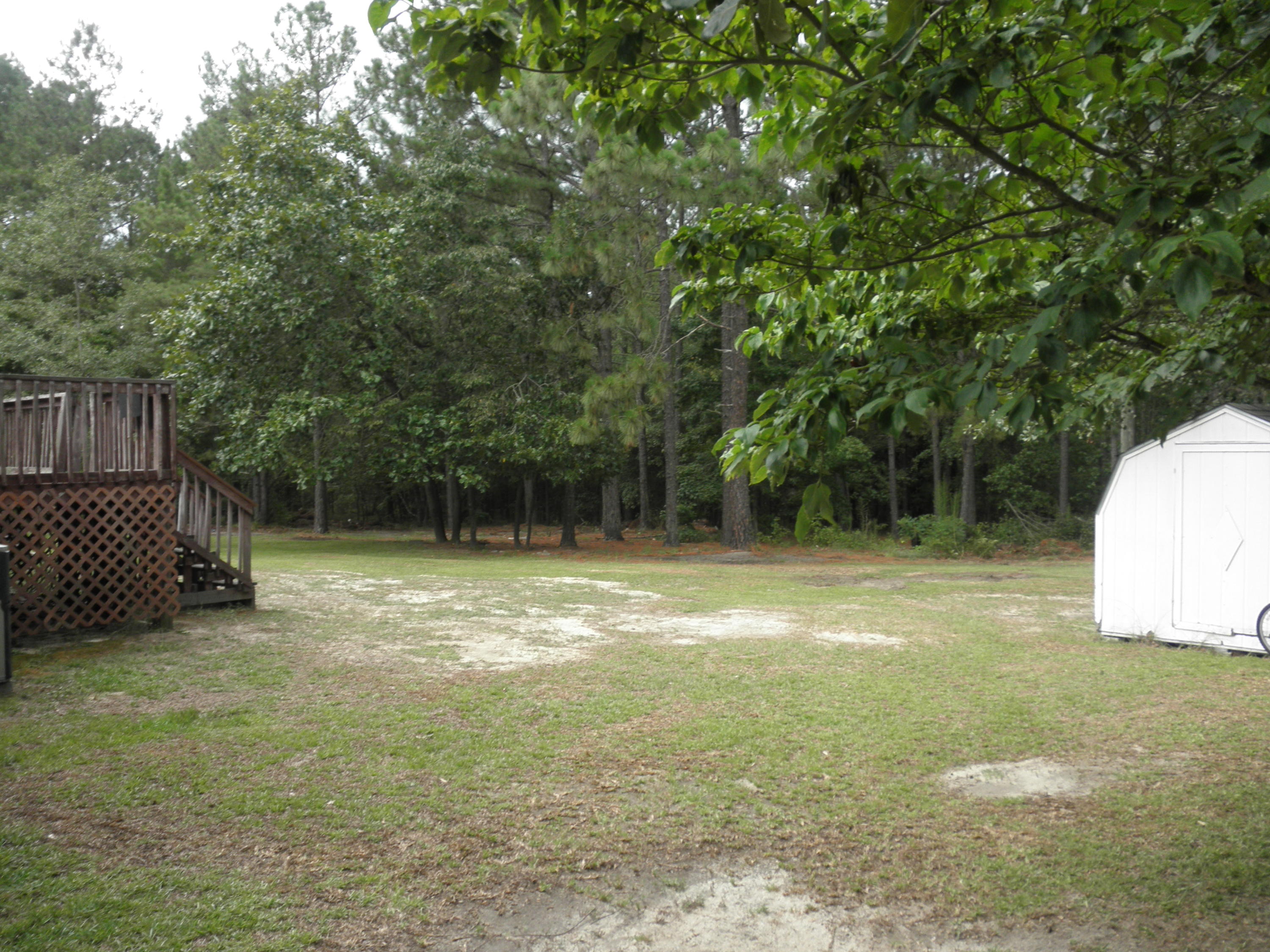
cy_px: 476
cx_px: 635
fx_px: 1027
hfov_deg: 63.4
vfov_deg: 49.7
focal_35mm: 28
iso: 64
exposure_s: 1/160
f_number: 3
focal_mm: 5
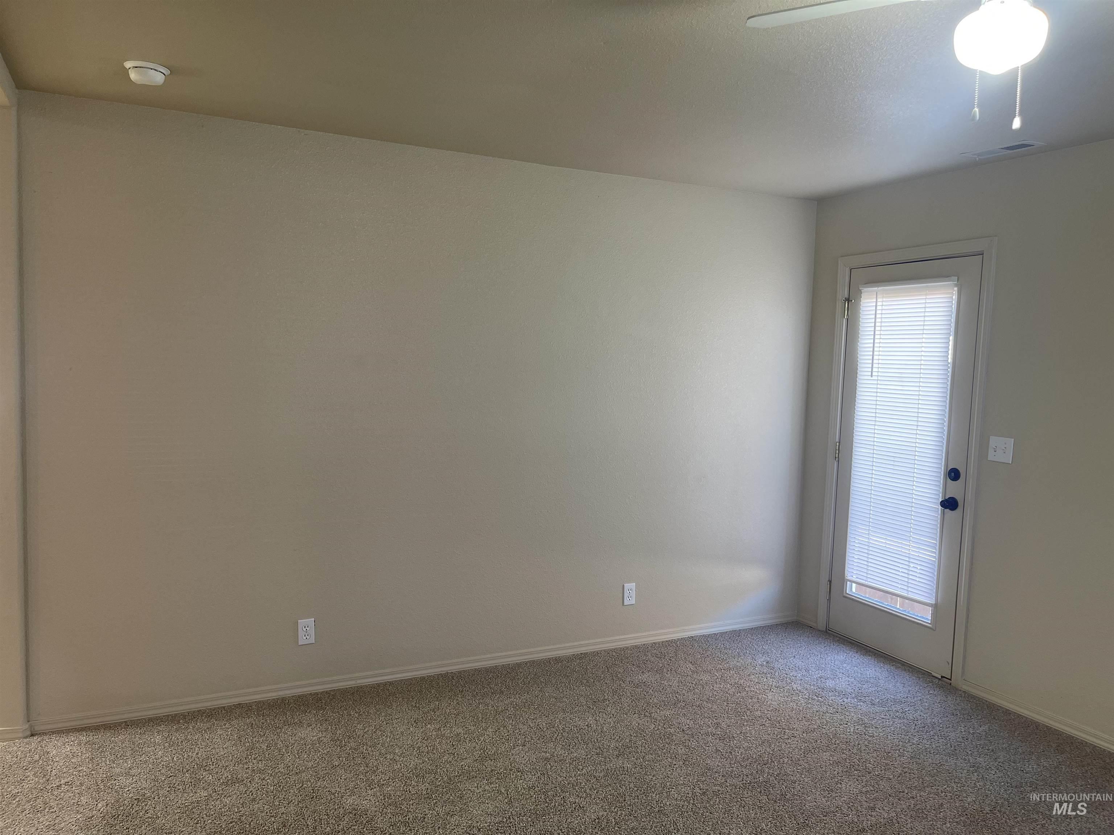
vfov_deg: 54.9
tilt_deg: -4.7
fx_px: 805
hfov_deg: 69.4
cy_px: 418
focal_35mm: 25
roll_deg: -1.8
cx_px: 557
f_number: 1.6
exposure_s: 1/60
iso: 80
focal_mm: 5.1
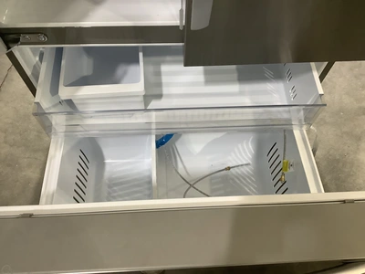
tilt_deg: -63.1
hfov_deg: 58.4
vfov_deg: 45.4
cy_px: 137
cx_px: 182
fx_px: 327
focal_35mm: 31
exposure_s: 1/40
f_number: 2.4
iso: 250
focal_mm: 3.3
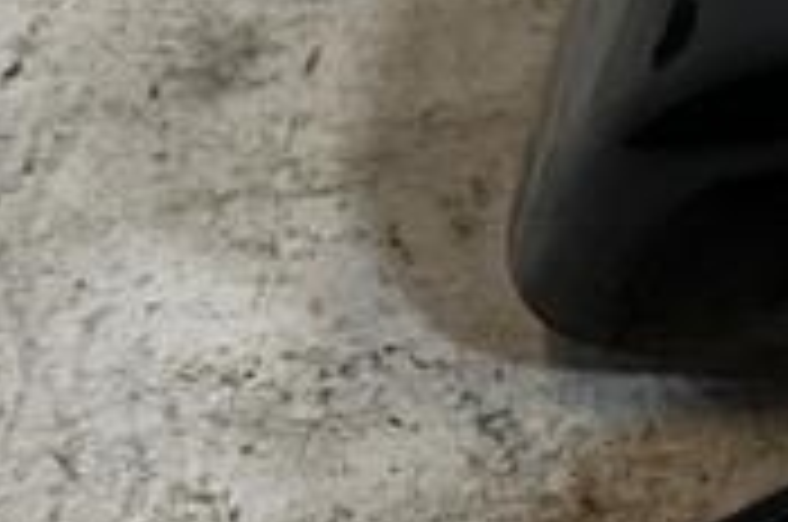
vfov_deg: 7.5
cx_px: 1027
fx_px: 3998
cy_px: 45
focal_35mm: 183
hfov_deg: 11.0
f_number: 1.78
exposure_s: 1/100
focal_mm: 6.86
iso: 64
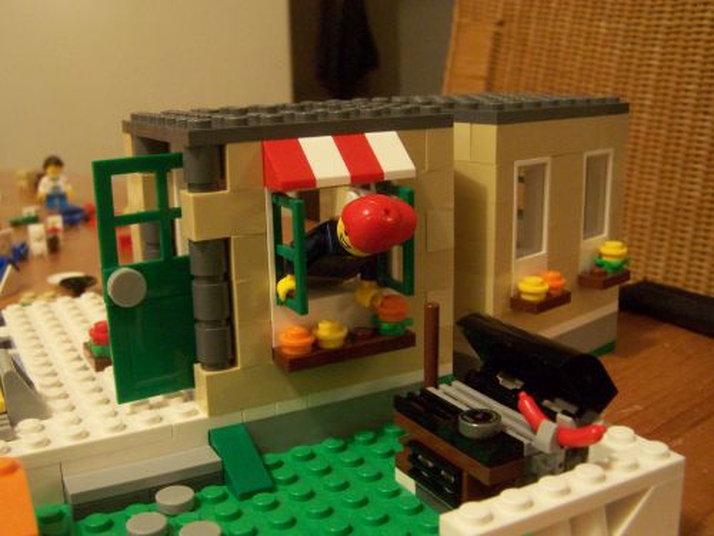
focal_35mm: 38
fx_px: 784
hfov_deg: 49.0
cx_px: 357
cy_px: 268
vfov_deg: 37.7
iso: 400
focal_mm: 6.3
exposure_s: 1/6
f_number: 4
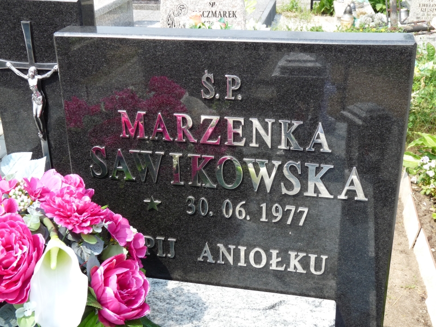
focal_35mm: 48
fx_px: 605
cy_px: 164
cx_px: 218
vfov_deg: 30.3
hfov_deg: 39.7
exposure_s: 1/250
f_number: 4.5
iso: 100
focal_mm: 8.5
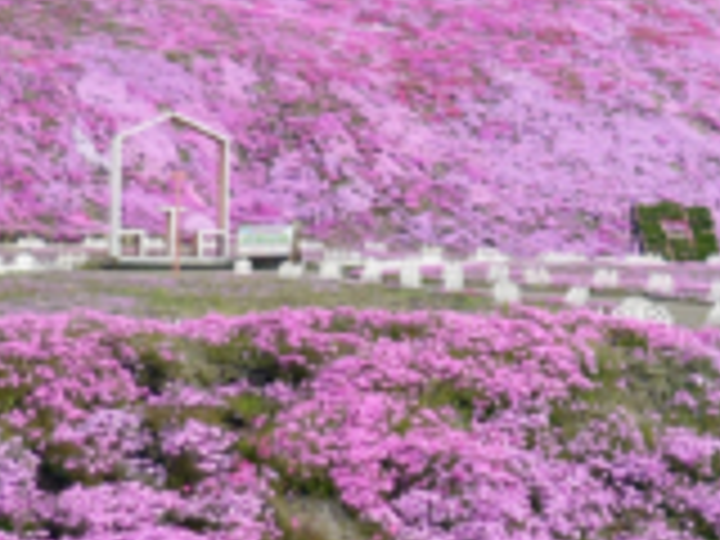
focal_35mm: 124
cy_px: 189
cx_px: 508
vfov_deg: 11.9
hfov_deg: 15.8
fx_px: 2579
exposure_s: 1/640
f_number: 2.8
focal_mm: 5.5
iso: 100
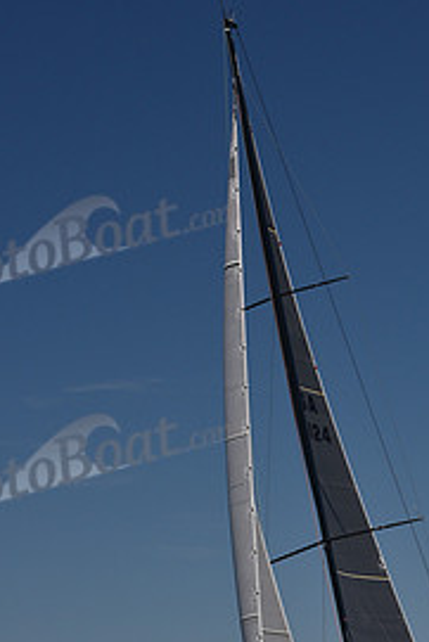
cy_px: 554
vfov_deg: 13.6
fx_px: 2678
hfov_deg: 9.1
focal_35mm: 150
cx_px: 364
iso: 250
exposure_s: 1/800
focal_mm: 70
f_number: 7.1
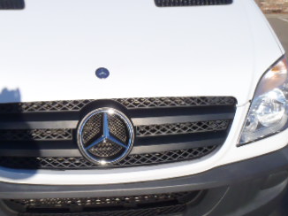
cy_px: 78
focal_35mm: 55
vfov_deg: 26.4
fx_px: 457
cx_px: 99
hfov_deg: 34.7
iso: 200
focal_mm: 5
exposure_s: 1/200
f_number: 11
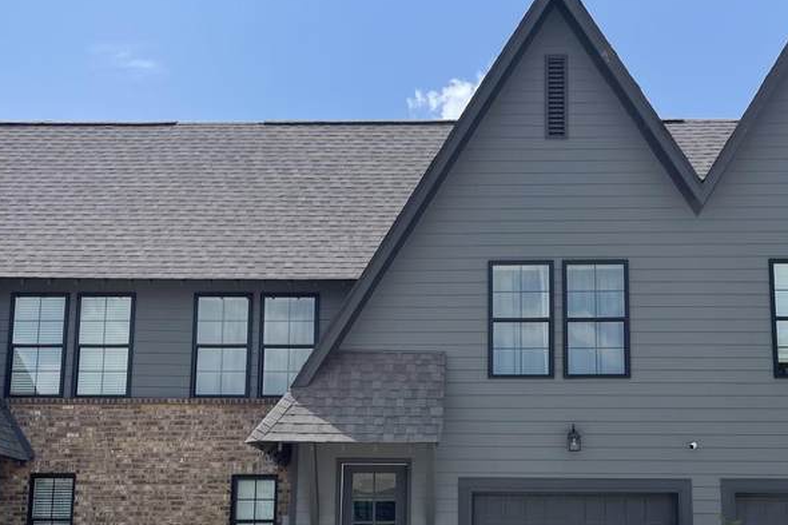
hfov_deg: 44.4
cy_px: 418
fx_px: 963
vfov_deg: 29.8
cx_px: 447
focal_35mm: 44
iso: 32
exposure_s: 1/5128
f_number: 1.6
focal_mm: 5.1
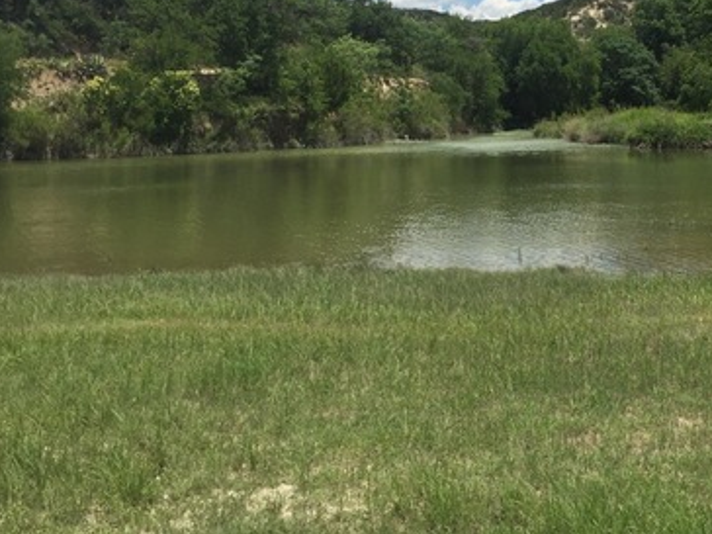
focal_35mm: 51
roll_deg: -1.0
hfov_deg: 36.5
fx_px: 1049
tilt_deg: +0.1
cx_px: 550
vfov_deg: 28.0
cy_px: 111
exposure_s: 1/2825
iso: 32
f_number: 2.2
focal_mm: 4.15
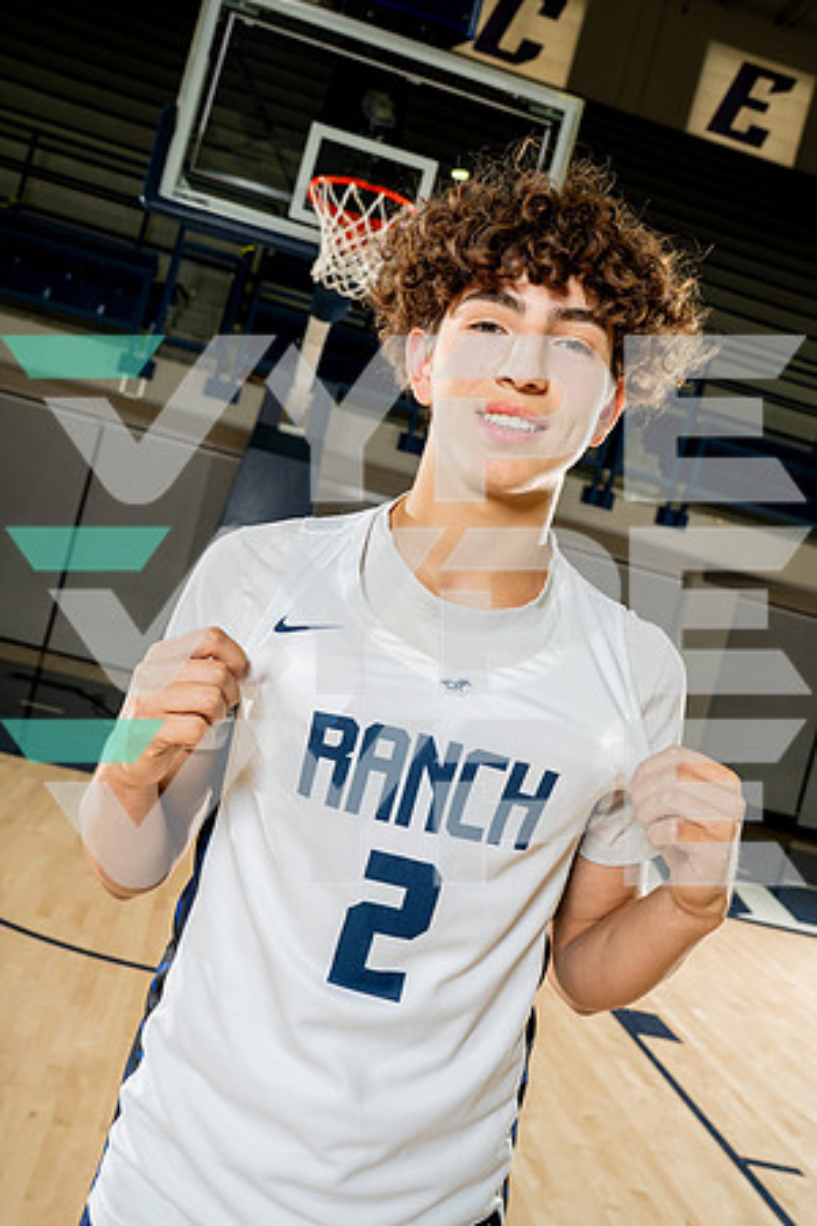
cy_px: 613
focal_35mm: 33
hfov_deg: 40.0
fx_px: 1123
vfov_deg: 57.2
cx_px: 408
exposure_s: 1/250
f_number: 7.1
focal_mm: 33
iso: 640
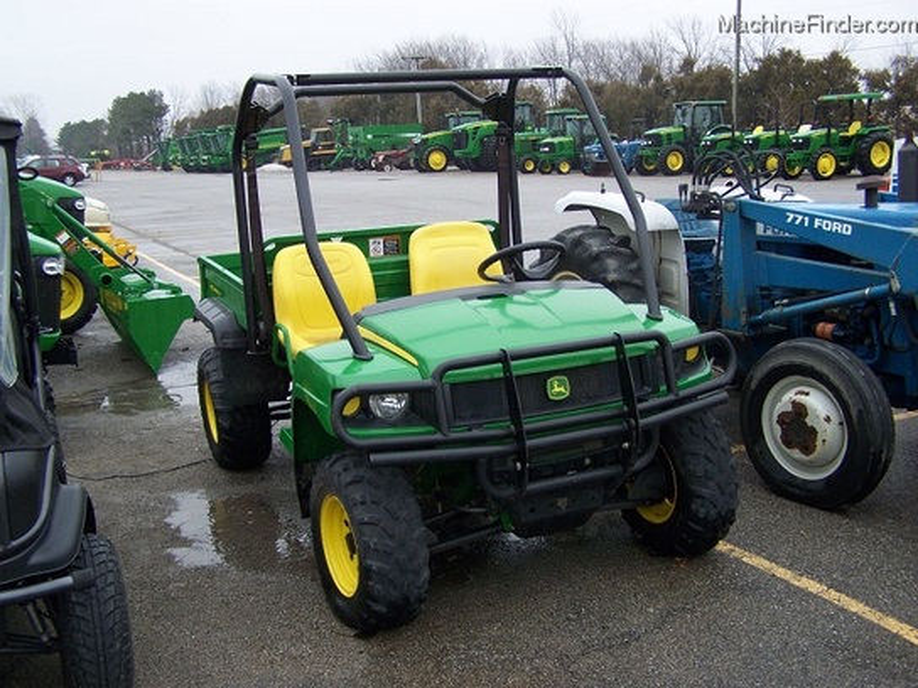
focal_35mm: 38
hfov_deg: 49.0
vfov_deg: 37.7
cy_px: 344
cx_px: 459
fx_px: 1008
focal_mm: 6.3
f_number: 2.8
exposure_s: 1/60
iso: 80
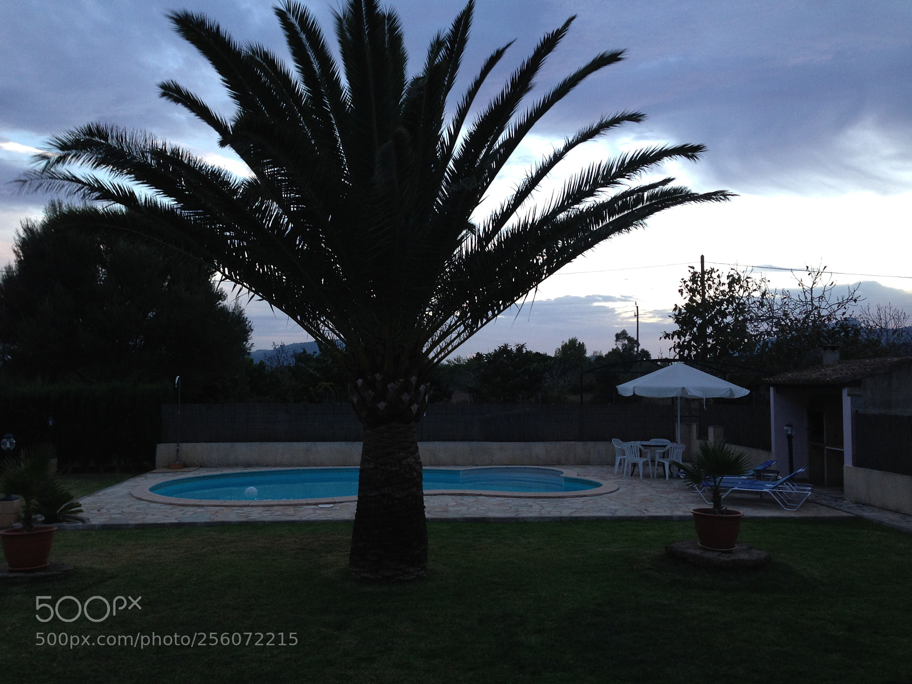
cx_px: 456
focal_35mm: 33
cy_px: 342
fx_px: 869
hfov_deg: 55.4
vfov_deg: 42.9
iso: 64
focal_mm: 4.12
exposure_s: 1/30
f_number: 2.4
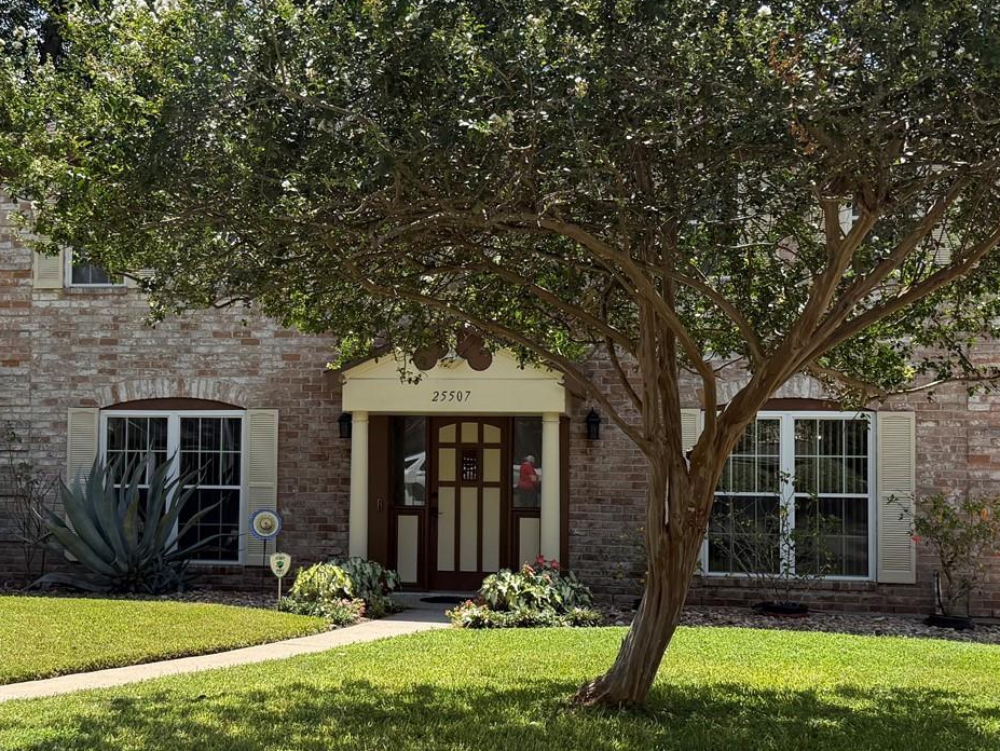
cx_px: 369
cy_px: 407
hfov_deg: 35.9
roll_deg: -1.1
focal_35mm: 53
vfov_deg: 27.5
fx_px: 1532
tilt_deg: +2.4
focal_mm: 6.76
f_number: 1.78
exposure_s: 1/3279
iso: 125
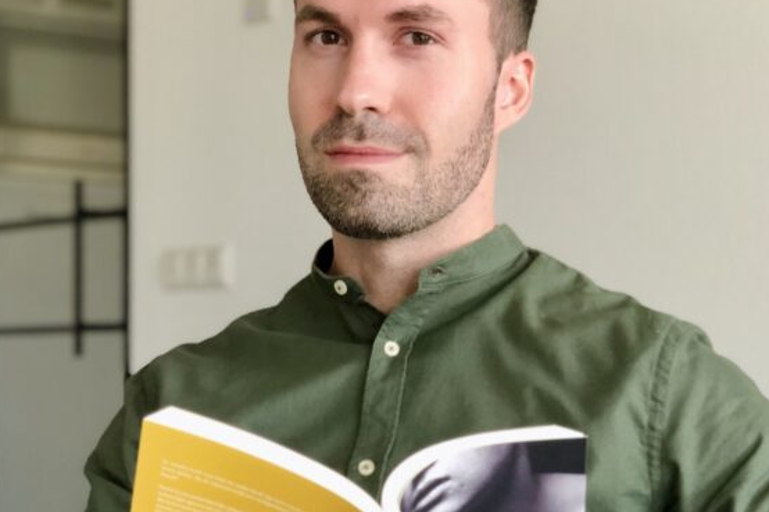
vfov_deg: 13.5
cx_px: 482
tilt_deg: -2.4
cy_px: 491
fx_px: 2135
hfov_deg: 20.4
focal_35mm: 100
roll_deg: +0.2
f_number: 2.4
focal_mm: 6
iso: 100
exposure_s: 1/60
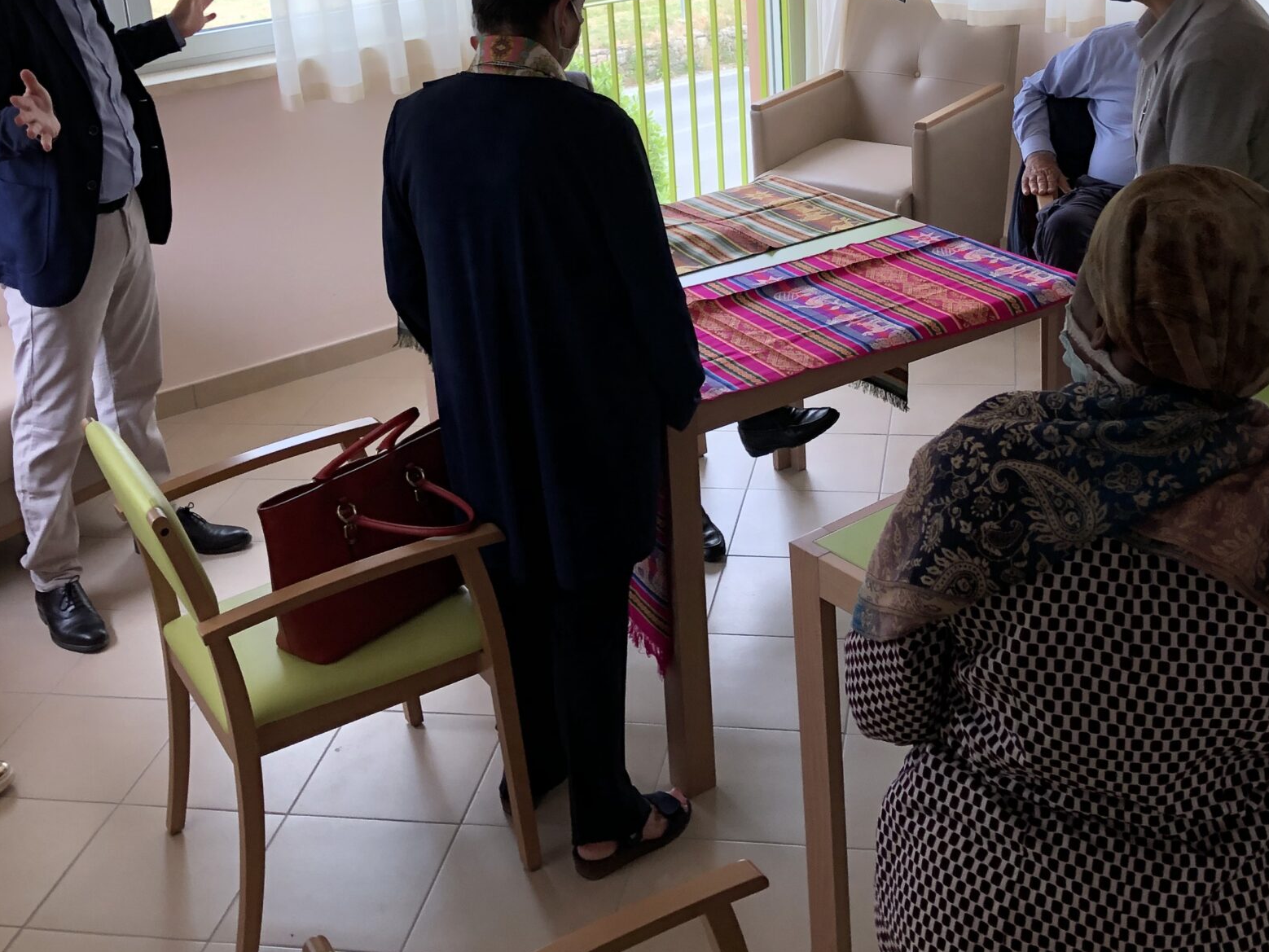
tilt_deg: -16.7
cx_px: 714
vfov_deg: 30.9
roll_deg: +5.3
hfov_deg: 41.2
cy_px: 212
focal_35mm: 46
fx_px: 1687
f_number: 1.8
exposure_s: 1/120
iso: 25
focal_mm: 3.99
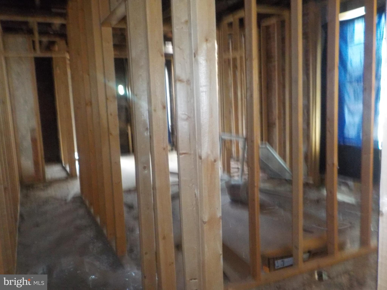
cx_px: 194
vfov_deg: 46.8
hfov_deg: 60.0
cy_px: 145
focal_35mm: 30
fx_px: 335
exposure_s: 1/10
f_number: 3.3
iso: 800
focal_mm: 4.1
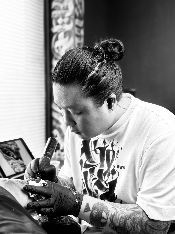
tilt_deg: -4.1
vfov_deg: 39.7
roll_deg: -0.8
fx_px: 324
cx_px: 88
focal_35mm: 48
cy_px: 117
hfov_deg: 30.3
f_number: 1.78
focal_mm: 6.86
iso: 64
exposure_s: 1/128
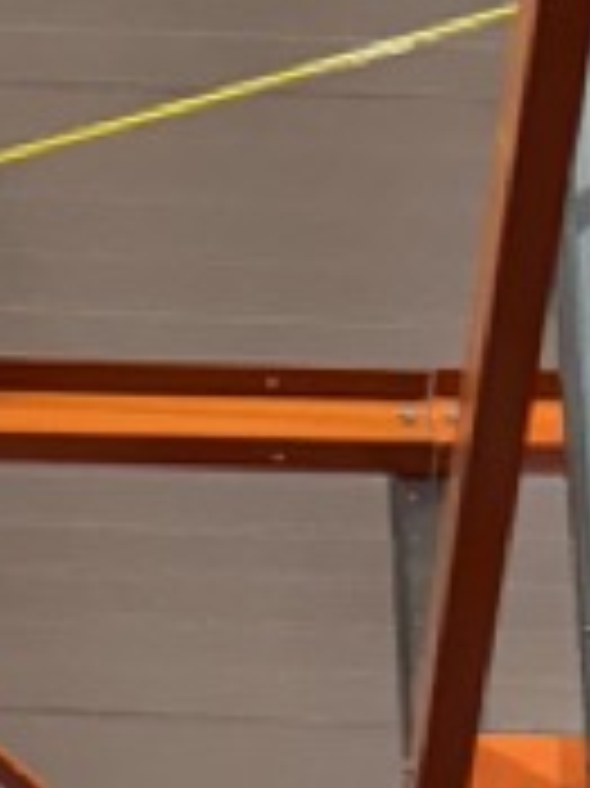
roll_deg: -0.8
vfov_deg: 8.9
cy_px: 2450
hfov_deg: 8.3
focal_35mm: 176
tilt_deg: +25.2
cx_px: -117
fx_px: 4005
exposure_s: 1/100
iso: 200
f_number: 1.78
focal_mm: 6.76
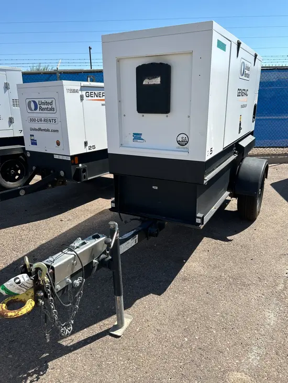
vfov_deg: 67.3
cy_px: 192
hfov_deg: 53.1
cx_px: 144
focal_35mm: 26
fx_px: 288
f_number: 1.5
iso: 50
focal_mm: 5.7
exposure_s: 1/3257
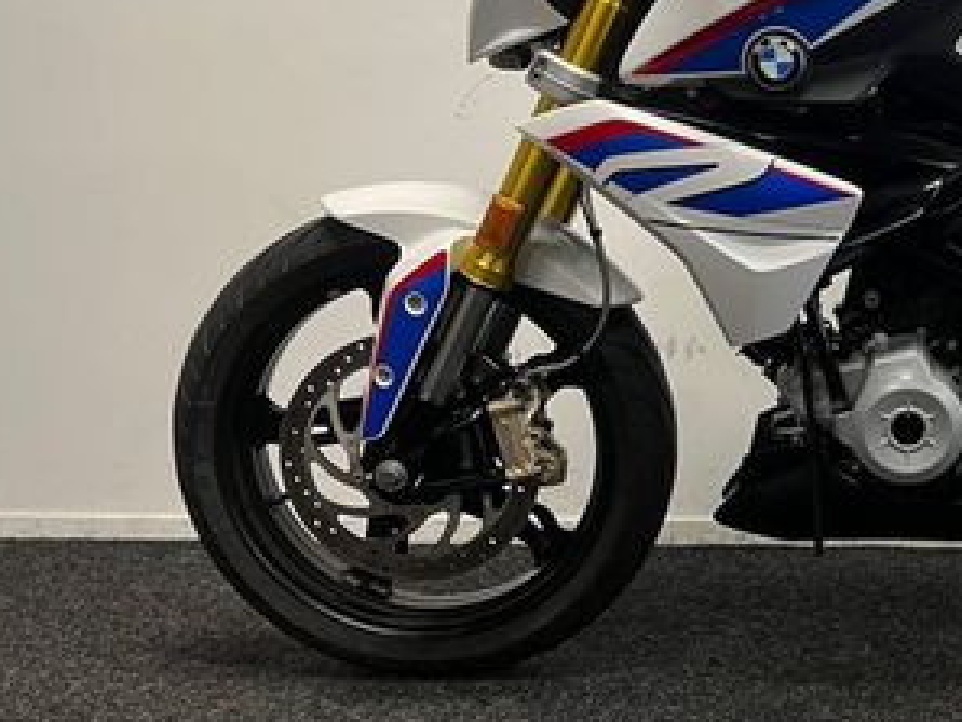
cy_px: 246
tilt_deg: -2.3
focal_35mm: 56
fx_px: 1557
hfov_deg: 31.4
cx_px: 994
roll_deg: -0.3
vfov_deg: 26.0
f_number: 1.6
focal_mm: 5.1
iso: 80
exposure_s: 1/50
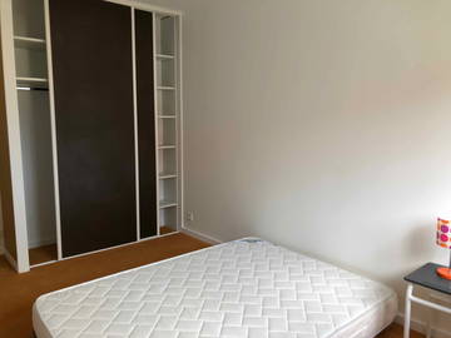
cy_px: 169
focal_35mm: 28
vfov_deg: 49.7
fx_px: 365
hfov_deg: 63.4
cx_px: 226
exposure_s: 1/50
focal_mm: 3.99
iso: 25
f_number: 1.8
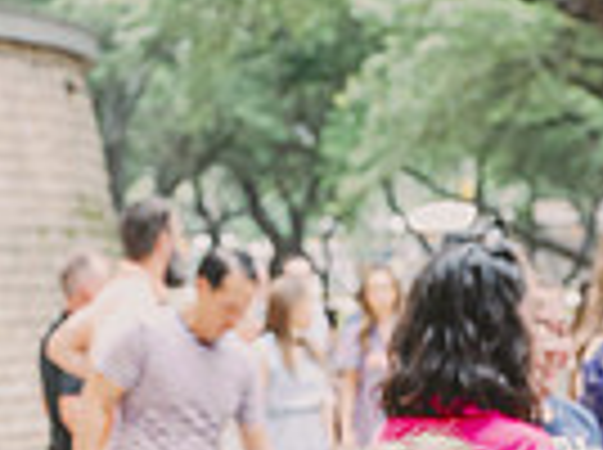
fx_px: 2191
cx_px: 418
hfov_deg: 15.6
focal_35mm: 126
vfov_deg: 10.4
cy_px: 1004
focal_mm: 39
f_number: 4.5
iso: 1250
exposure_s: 1/640
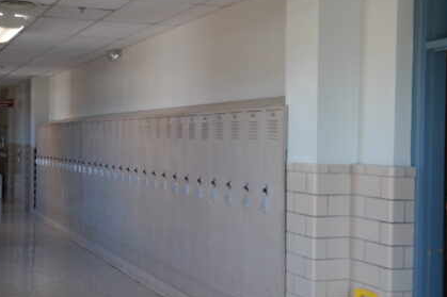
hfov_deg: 35.8
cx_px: 138
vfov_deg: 24.6
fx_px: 683
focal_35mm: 55
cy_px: 147
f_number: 3.5
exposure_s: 1/60
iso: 200
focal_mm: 20
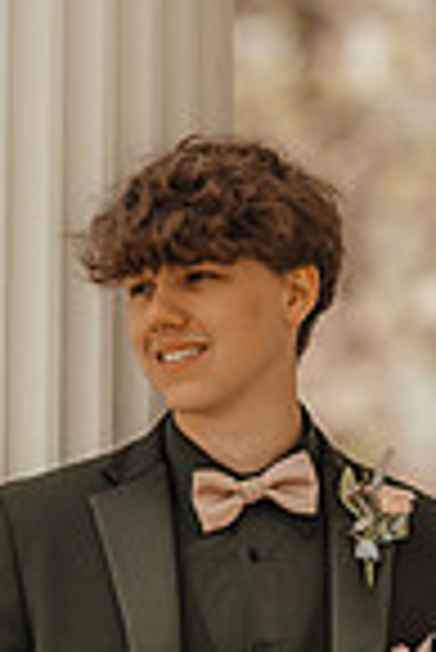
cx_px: 63
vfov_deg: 4.2
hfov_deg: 2.8
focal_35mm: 487
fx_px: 8825
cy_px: 683
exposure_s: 1/800
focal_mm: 105
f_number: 1.4
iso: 64
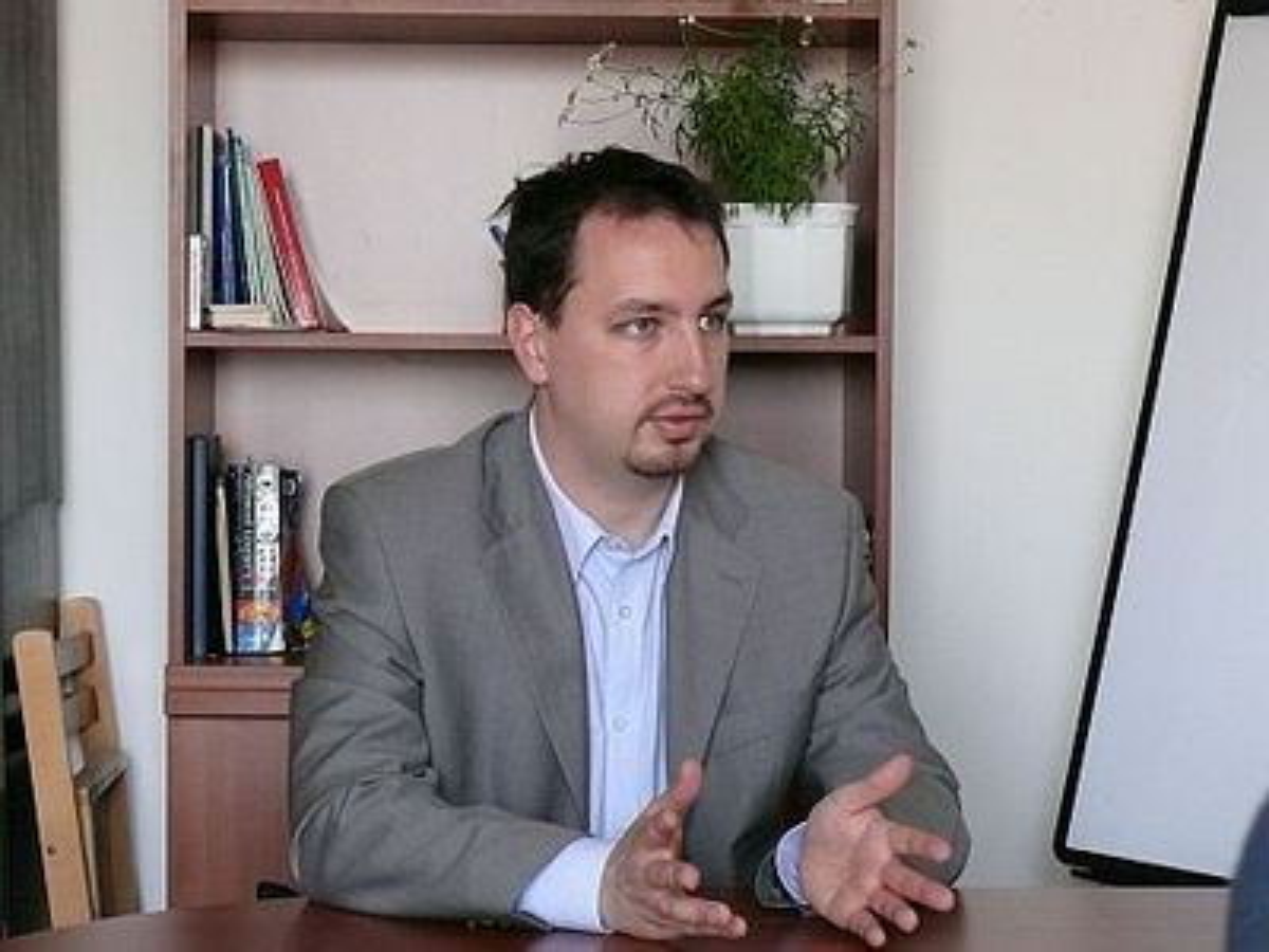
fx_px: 3189
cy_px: 476
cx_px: 634
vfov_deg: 17.0
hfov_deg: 22.5
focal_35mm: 87
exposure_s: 1/60
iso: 400
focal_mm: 12.2
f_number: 3.2
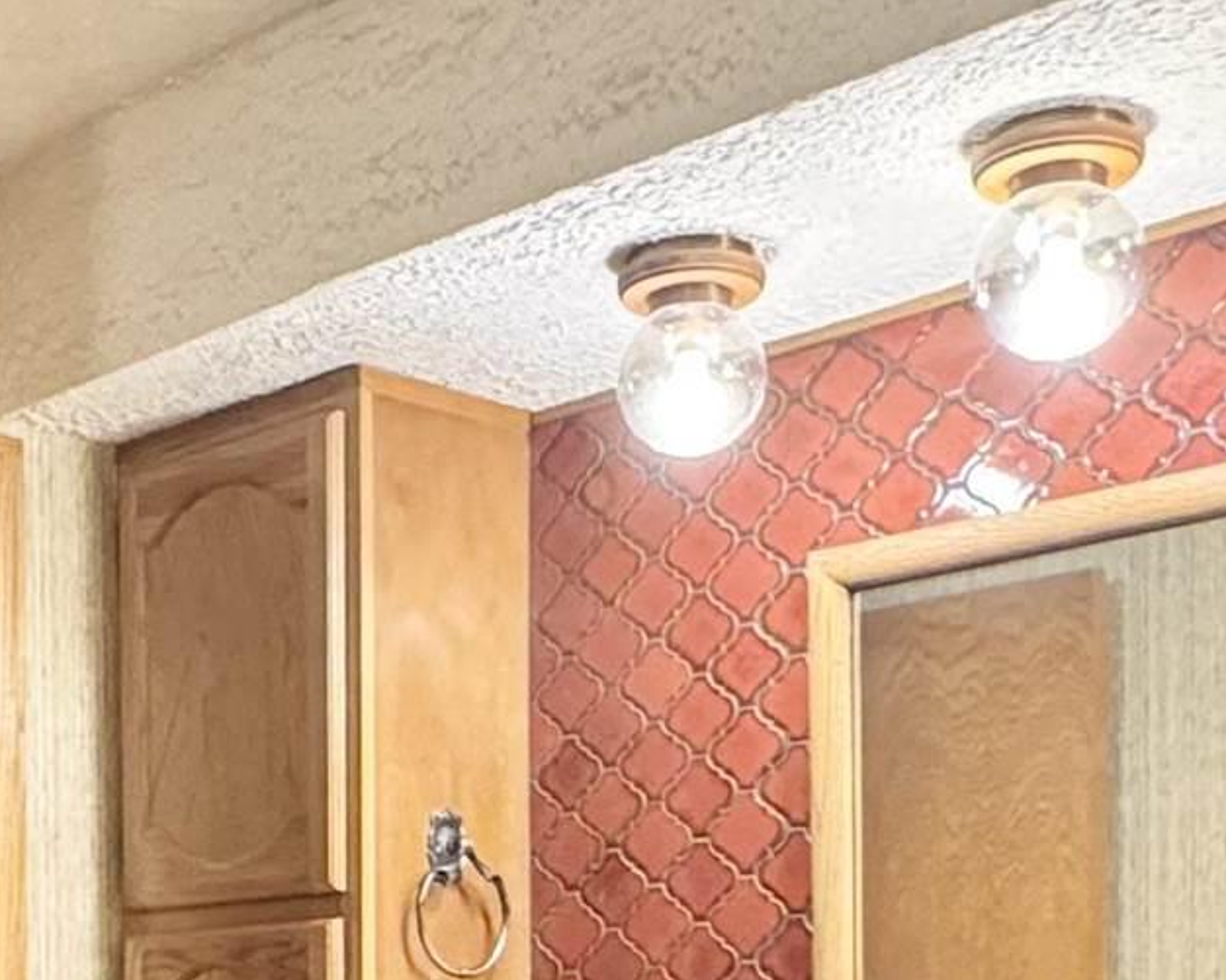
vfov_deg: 21.0
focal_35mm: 67
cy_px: 1219
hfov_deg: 27.8
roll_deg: +0.4
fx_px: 2430
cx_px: 258
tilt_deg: -2.2
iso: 500
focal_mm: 2.22
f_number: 2.2
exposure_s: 1/60
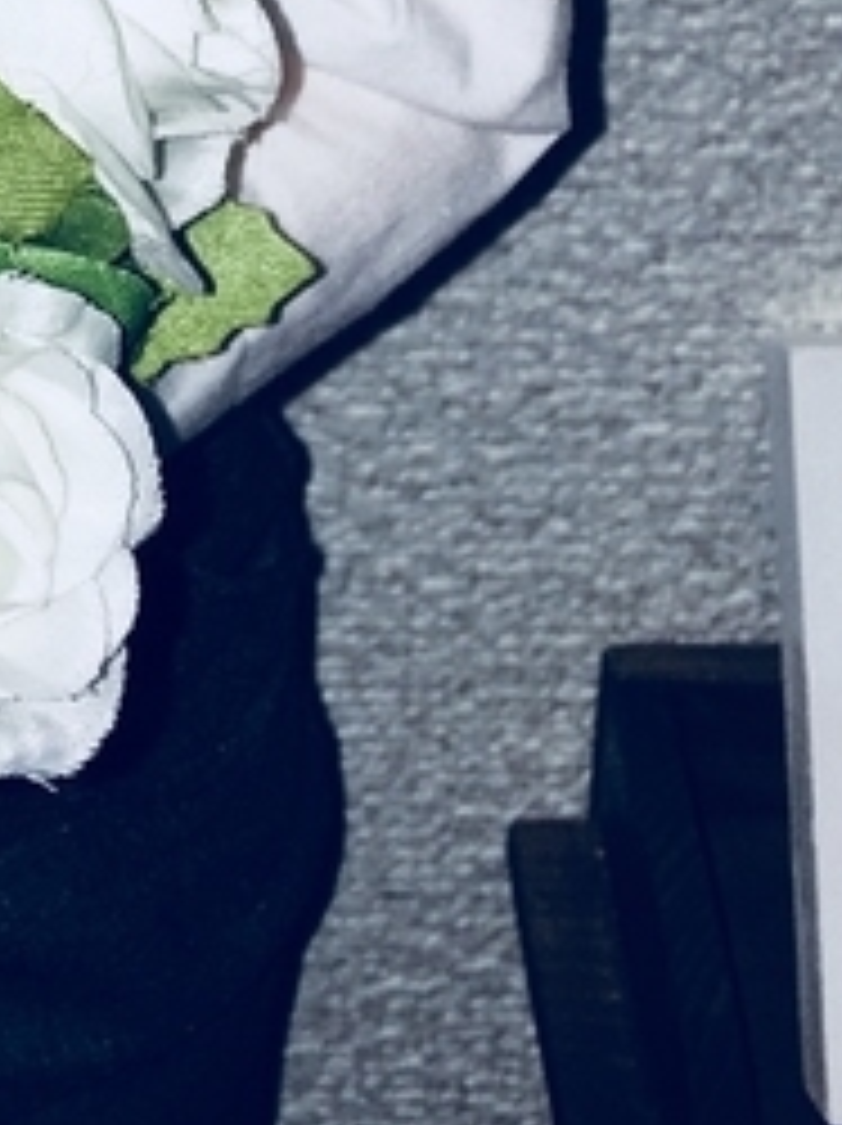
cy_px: -860
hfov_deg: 12.1
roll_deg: +2.5
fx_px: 3866
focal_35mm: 119
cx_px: -234
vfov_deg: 14.6
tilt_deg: -25.3
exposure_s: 1/70
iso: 25
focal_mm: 4.15
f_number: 2.2
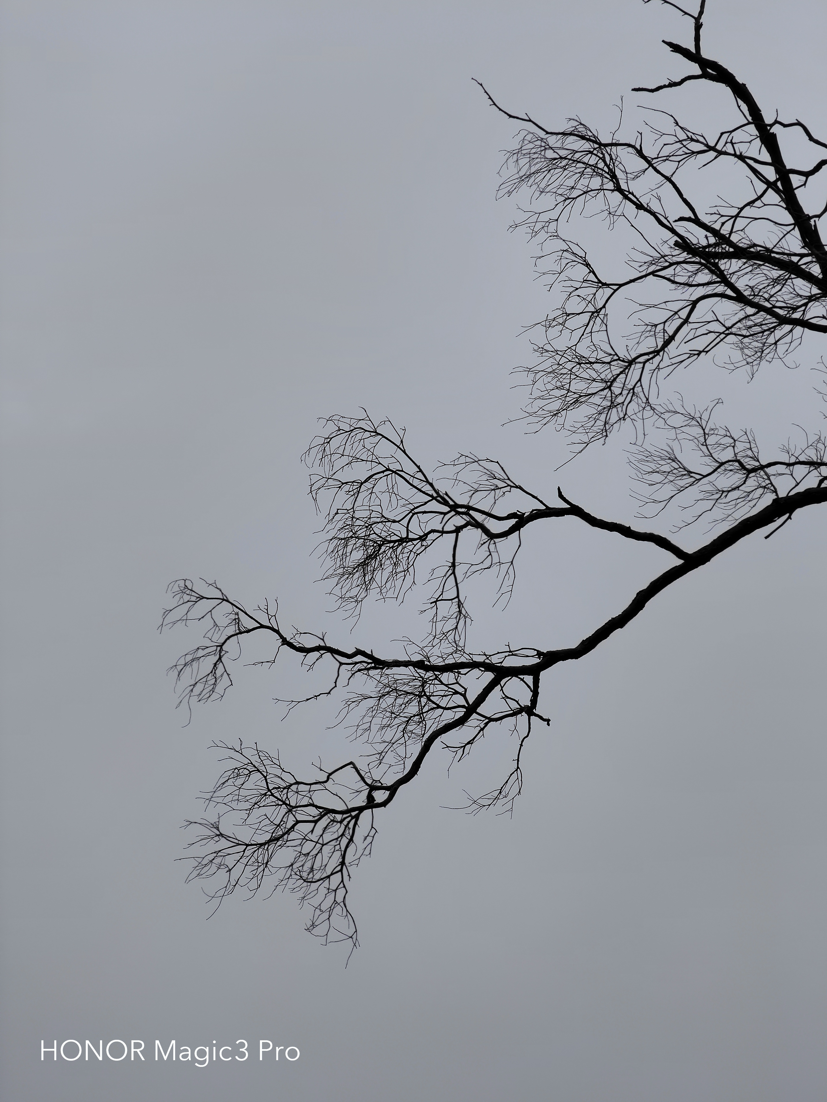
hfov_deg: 15.6
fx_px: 3026
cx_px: 414
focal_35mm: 95
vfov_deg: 20.7
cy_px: 551
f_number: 3.5
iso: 100
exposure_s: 1/365
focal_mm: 16.85
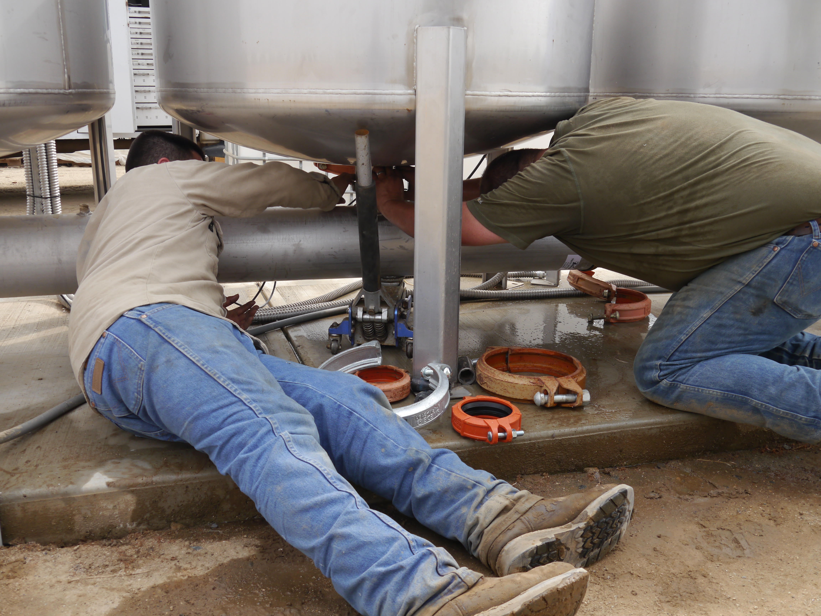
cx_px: 410
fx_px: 806
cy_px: 308
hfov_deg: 54.0
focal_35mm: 34
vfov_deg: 41.8
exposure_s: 1/250
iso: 160
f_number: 6.3
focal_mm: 17
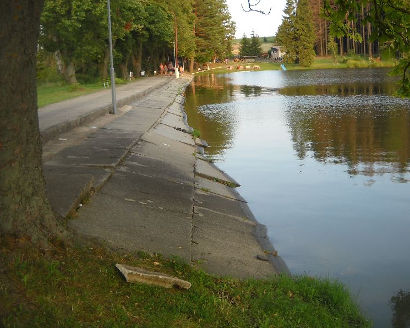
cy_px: 164
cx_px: 218
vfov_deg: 34.9
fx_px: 522
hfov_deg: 42.9
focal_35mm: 43
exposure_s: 1/105
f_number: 3.1
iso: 64
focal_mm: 6.72
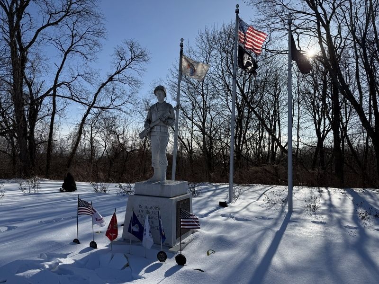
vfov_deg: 56.8
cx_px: 190
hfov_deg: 71.6
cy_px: 142
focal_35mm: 24
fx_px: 263
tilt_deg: +4.2
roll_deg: -2.7
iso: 80
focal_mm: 6.76
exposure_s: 1/8130
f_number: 1.78
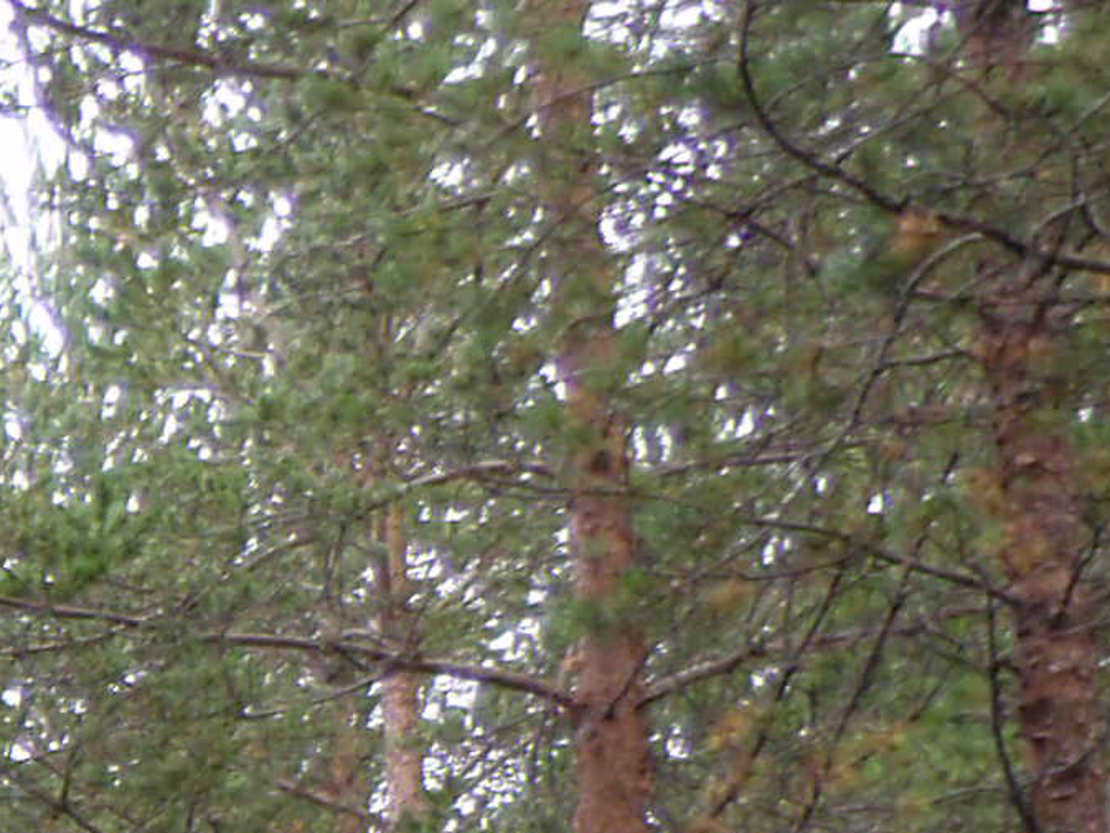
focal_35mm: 165
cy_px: 1861
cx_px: -2022
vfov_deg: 8.4
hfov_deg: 9.7
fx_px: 5292
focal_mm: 5
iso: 80
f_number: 3.2
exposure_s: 1/30
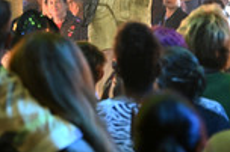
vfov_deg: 3.8
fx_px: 2304
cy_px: -41
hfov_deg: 5.7
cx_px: 134
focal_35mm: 361
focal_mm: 122
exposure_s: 1/800
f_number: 4.5
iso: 6400
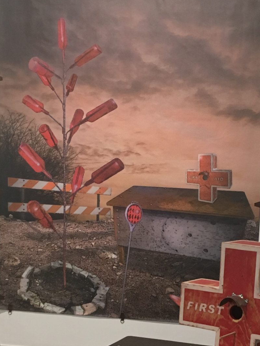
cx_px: 166
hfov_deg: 20.9
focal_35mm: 70
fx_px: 701
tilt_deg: -11.8
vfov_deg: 26.9
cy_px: 308
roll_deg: -1.8
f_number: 2.2
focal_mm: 4.15
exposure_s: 1/30
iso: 125
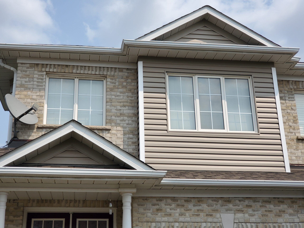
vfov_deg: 28.0
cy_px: 114
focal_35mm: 52
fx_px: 457
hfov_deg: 36.8
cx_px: 152
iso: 50
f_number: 2.4
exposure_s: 1/955
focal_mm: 6
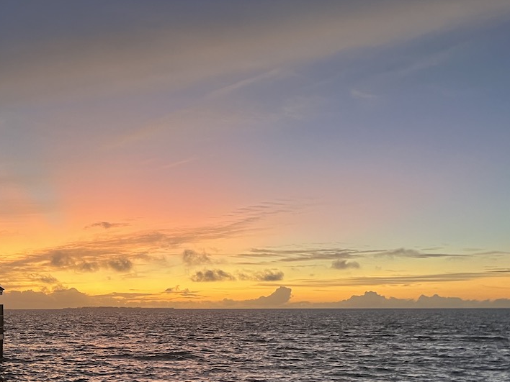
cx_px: 71
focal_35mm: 47
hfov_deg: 38.2
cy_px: 285
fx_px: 692
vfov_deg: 30.4
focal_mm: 5.7
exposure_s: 1/60
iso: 250
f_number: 1.5
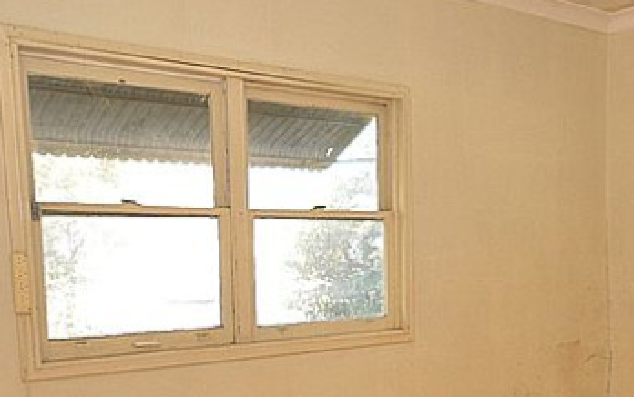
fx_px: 778
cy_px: 347
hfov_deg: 42.7
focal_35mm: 45
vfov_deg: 27.7
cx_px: 488
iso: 220
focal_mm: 10
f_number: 4
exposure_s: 1/60
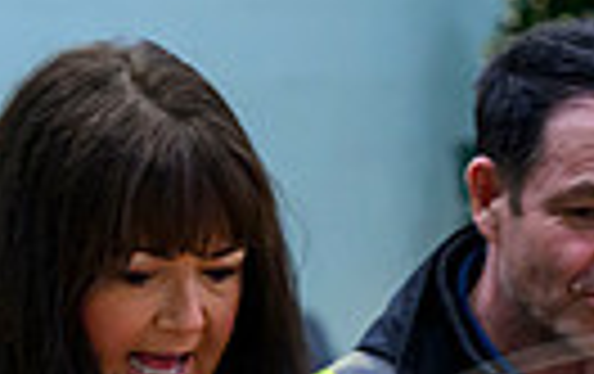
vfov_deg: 3.6
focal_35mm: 364
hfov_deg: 5.7
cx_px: 892
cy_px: 780
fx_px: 5903
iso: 2500
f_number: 4
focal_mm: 70
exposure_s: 1/200
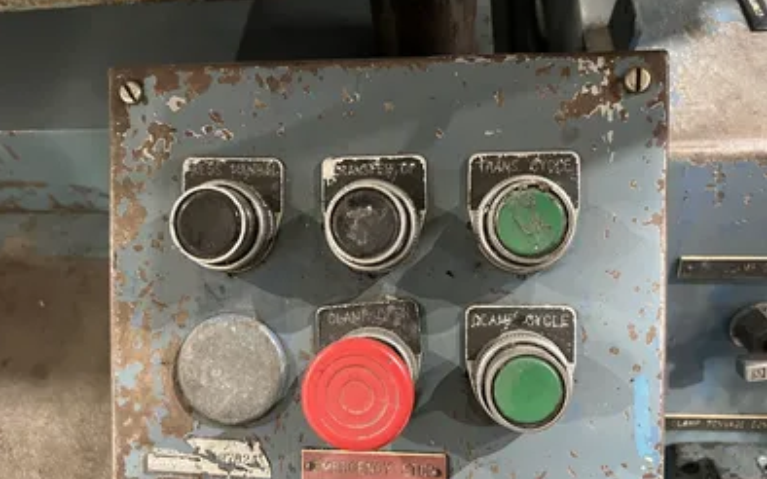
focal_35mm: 28
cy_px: 267
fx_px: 585
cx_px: 380
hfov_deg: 66.5
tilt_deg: -60.1
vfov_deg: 44.4
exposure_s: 1/40
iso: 640
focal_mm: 5.7
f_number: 1.5
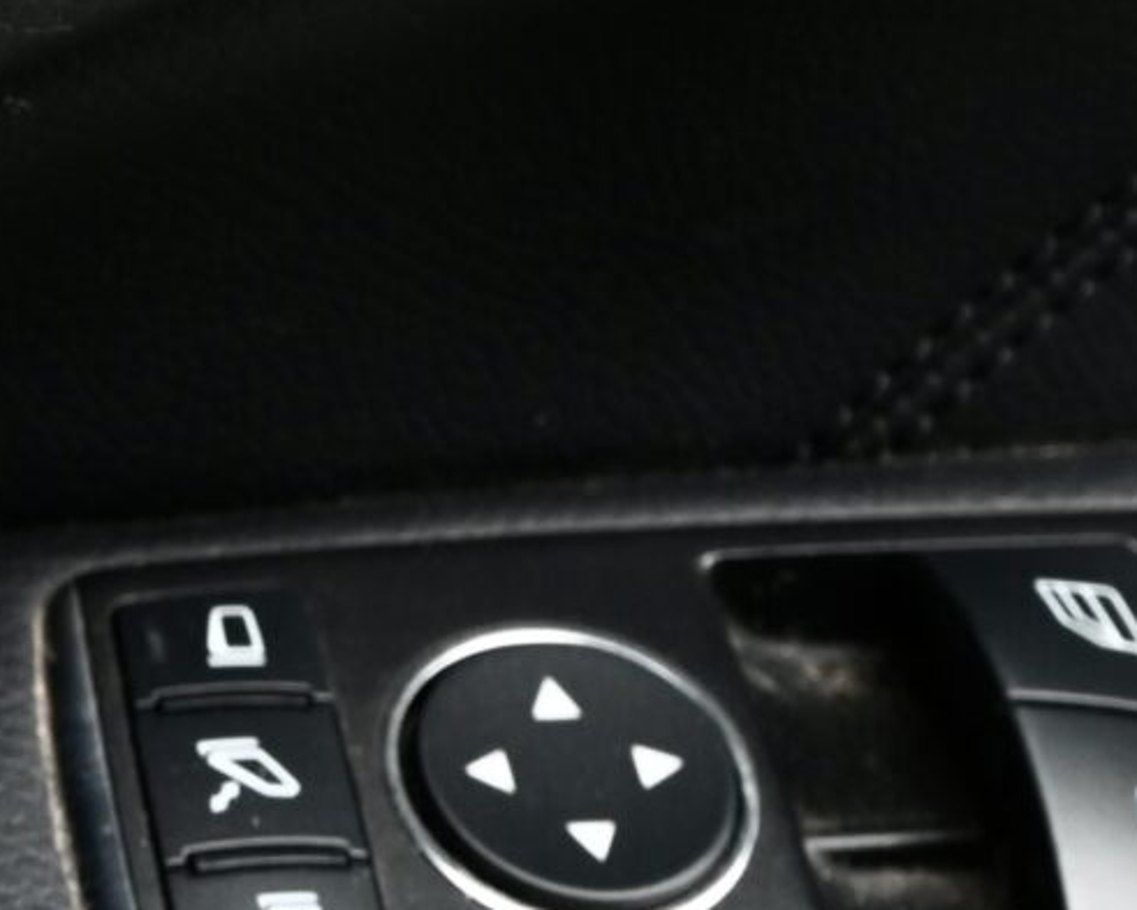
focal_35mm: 132
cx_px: 540
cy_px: -918
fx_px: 4443
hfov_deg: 14.6
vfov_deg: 10.7
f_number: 7.1
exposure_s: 1/30
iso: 180
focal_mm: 18
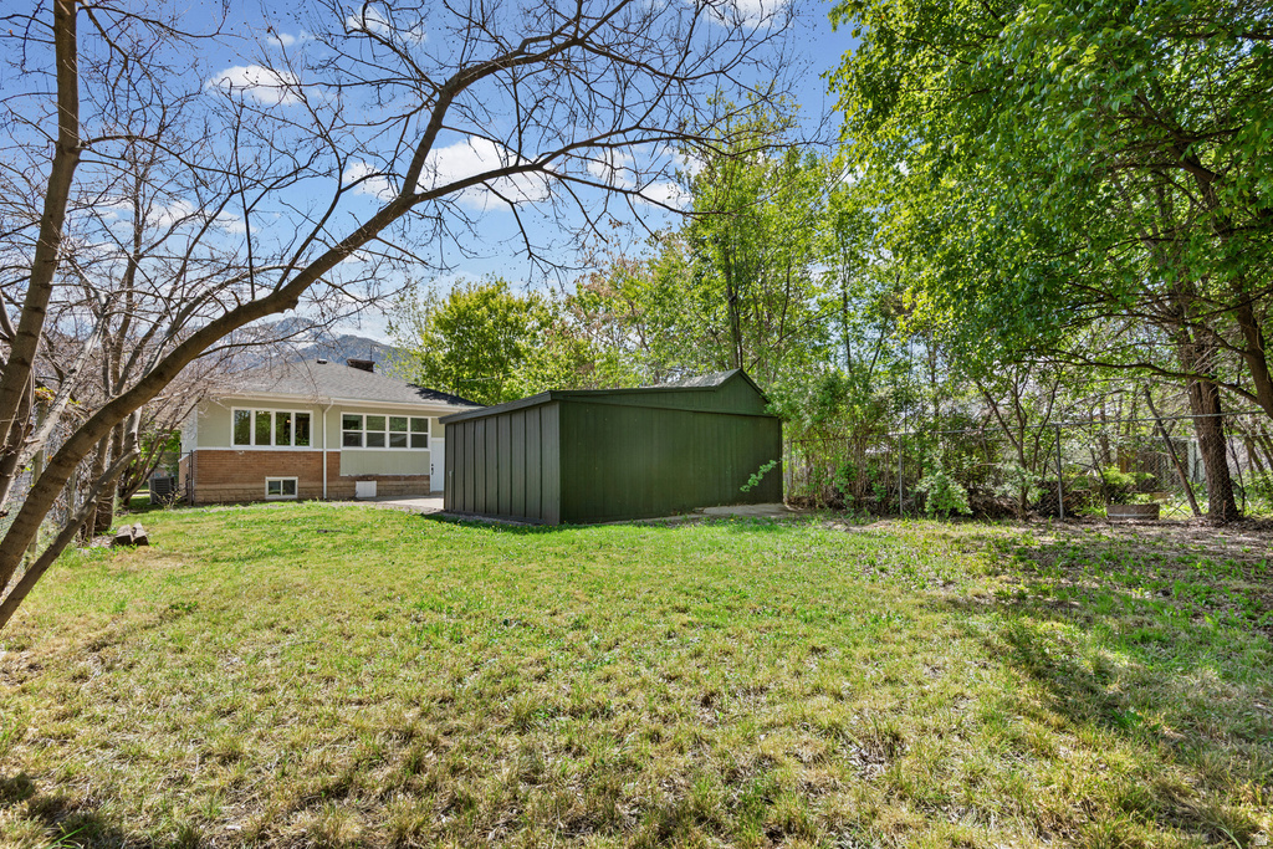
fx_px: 566
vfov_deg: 73.8
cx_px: 636
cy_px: 424
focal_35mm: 16
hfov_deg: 96.7
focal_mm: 16
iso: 100
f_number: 9
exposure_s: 1/30
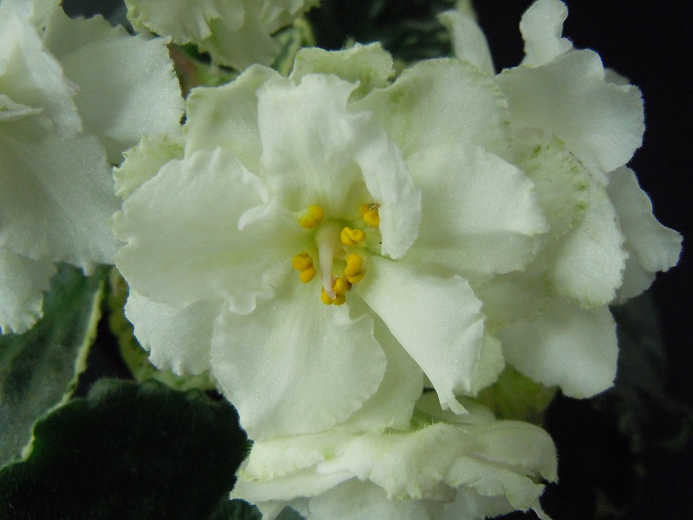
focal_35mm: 30
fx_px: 601
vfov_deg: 46.8
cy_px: 260
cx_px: 346
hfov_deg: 59.9
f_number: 3.5
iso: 640
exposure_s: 1/125
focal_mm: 5.4
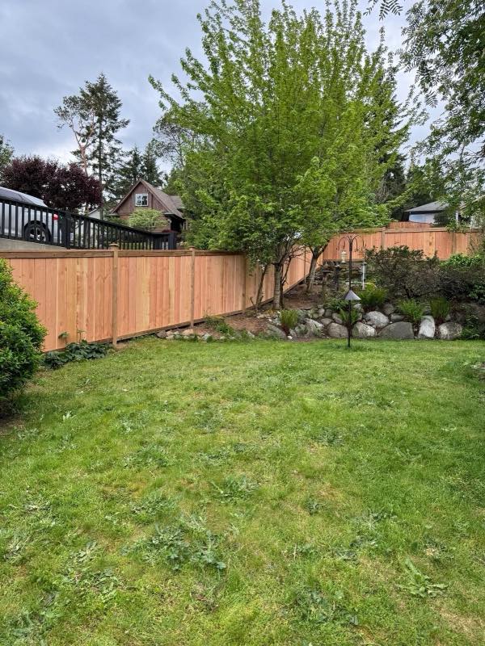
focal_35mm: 24
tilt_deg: -0.8
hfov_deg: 56.8
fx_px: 448
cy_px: 323
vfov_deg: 71.6
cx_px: 242
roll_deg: -1.6
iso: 80
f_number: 1.78
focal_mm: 6.76
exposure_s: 1/390
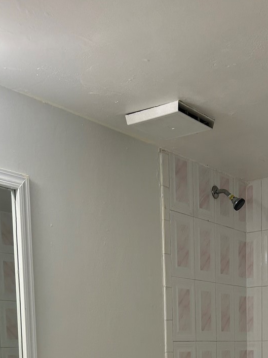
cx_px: 144
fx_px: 609
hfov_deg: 24.8
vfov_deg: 30.0
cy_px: 376
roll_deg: +0.7
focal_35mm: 59
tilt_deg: -2.9
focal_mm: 5.7
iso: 50
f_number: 1.5
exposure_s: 1/120
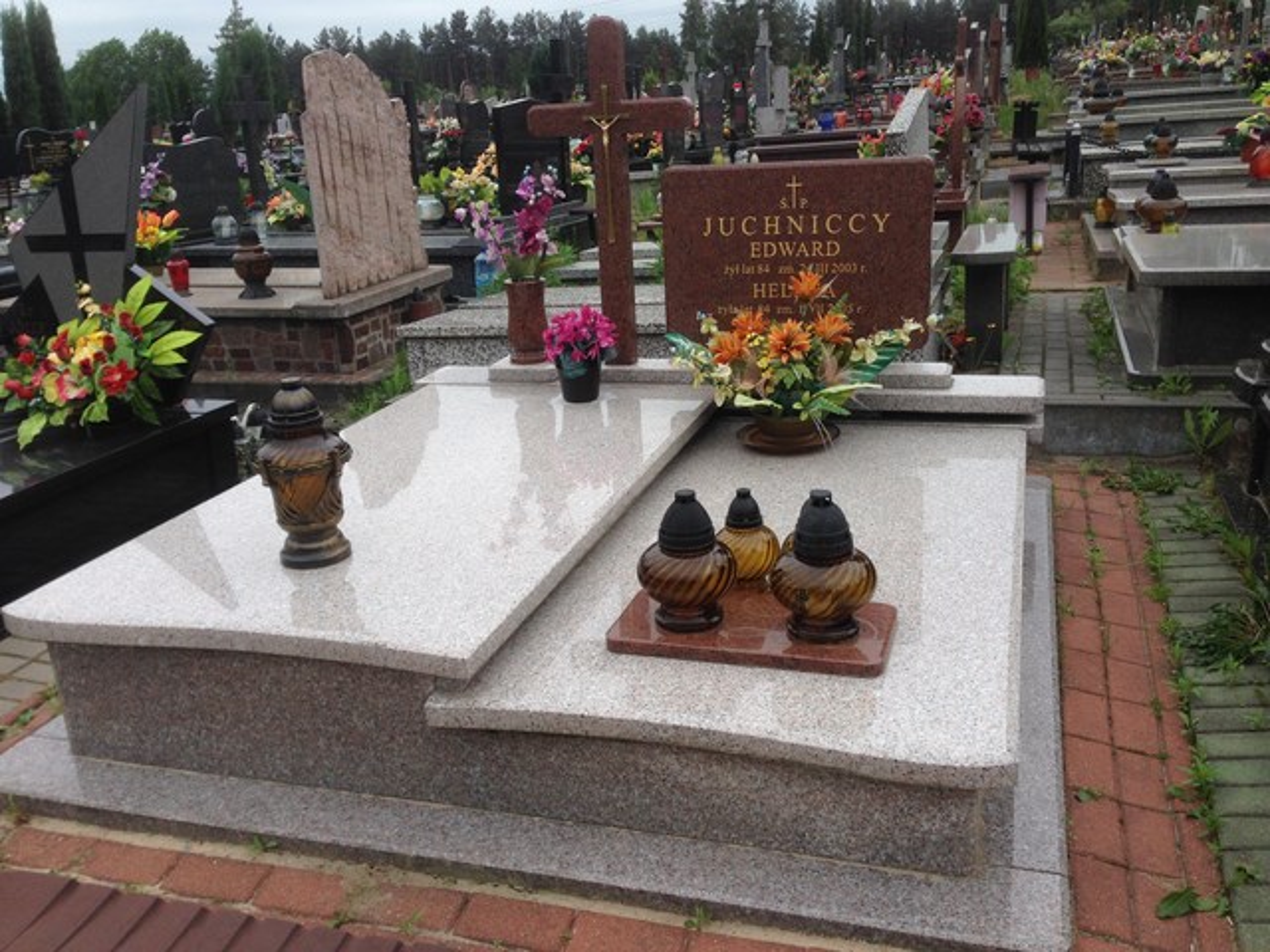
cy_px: 476
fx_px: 1211
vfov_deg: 42.9
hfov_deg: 55.4
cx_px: 635
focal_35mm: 33
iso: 50
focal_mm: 4.12
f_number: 2.4
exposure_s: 1/1427
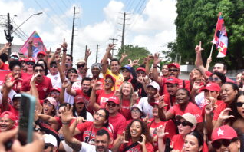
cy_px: 84
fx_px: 299
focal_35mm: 45
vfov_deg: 28.5
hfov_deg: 44.4
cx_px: 115
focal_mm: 35
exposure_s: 1/1000
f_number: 3.2
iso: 280
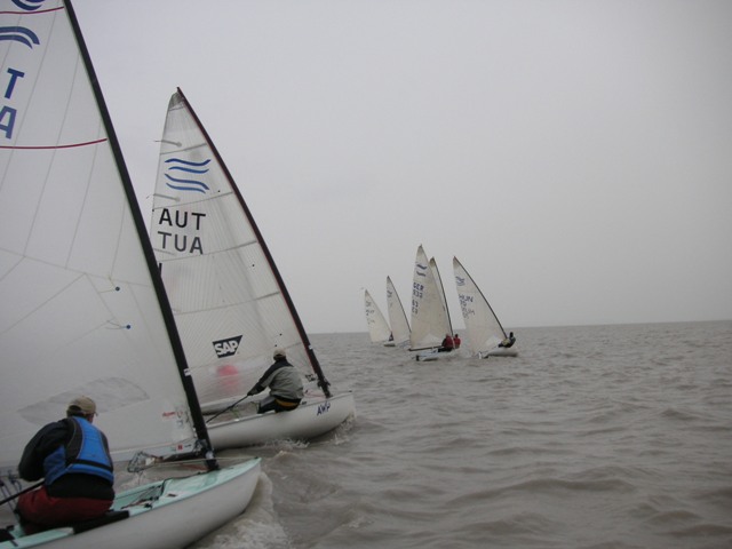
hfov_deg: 50.1
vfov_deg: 38.7
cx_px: 366
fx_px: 782
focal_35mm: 37
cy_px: 274
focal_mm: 6.1
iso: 50
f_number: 2.8
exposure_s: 1/350
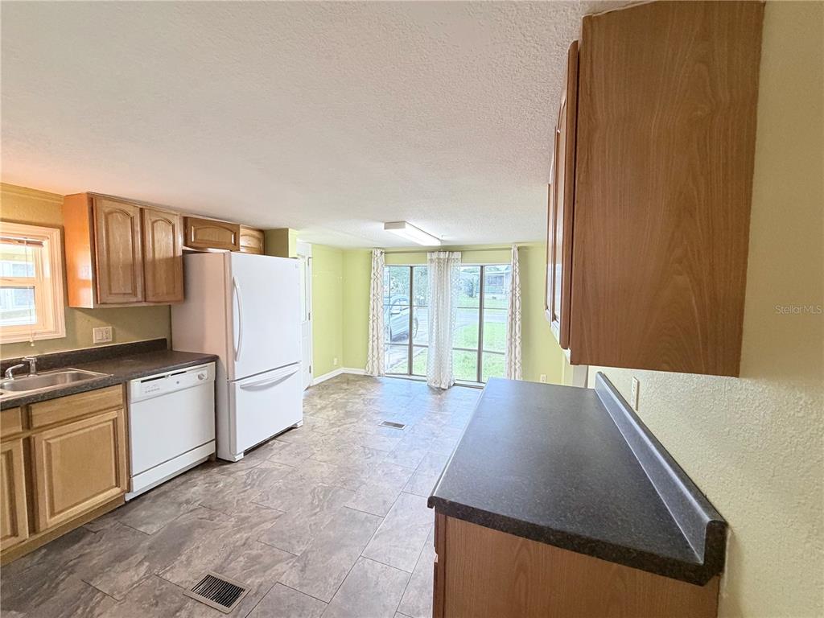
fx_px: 333
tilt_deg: -4.2
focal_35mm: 14
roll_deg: -0.2
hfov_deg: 102.1
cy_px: 309
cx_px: 412
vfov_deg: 85.7
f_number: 2.2
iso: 320
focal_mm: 2.22
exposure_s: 1/60
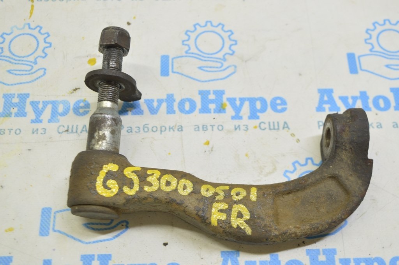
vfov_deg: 28.0
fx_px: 532
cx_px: 200
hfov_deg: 41.1
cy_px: 132
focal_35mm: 48
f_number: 5.6
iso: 400
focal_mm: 32
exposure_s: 1/20
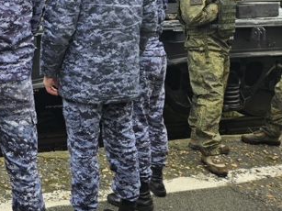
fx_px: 407
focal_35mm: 50
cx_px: -13
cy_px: 2
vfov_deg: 27.5
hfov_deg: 34.1
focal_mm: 5.4
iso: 25
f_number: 1.8
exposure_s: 1/458
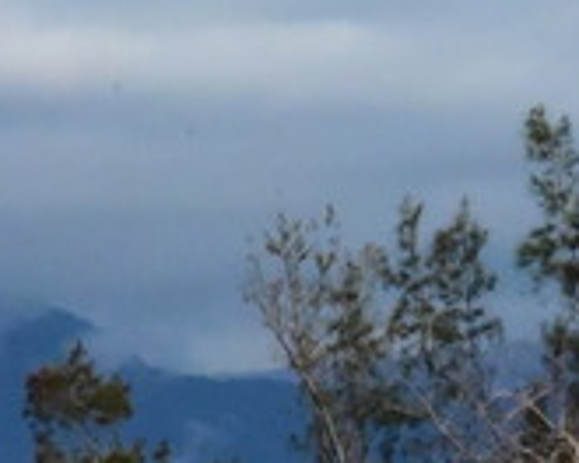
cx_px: 284
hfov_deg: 4.3
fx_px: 7763
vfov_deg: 3.4
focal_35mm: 453
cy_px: 791
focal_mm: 102
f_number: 25
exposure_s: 1/4000
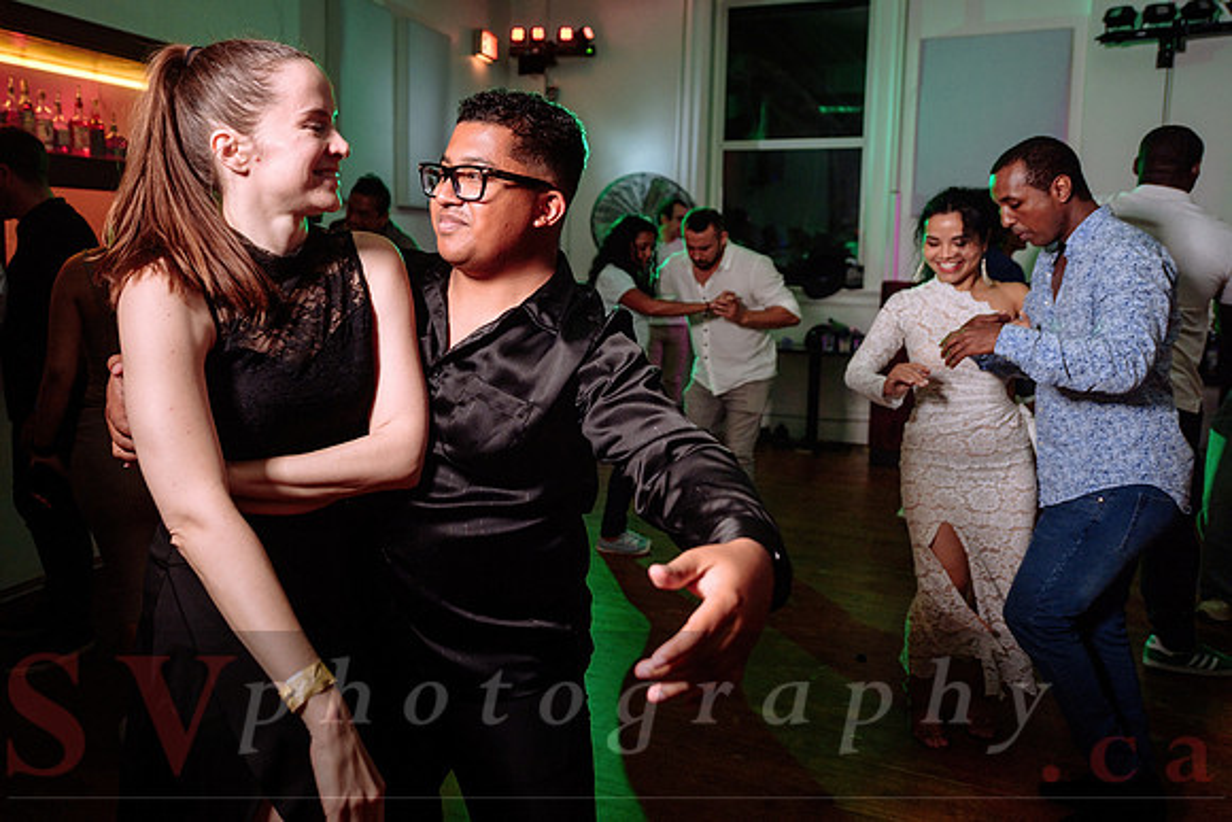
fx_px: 972
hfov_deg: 64.2
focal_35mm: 28
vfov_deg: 45.6
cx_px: 503
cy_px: 336
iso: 800
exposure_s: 1/80
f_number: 2.8
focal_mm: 24
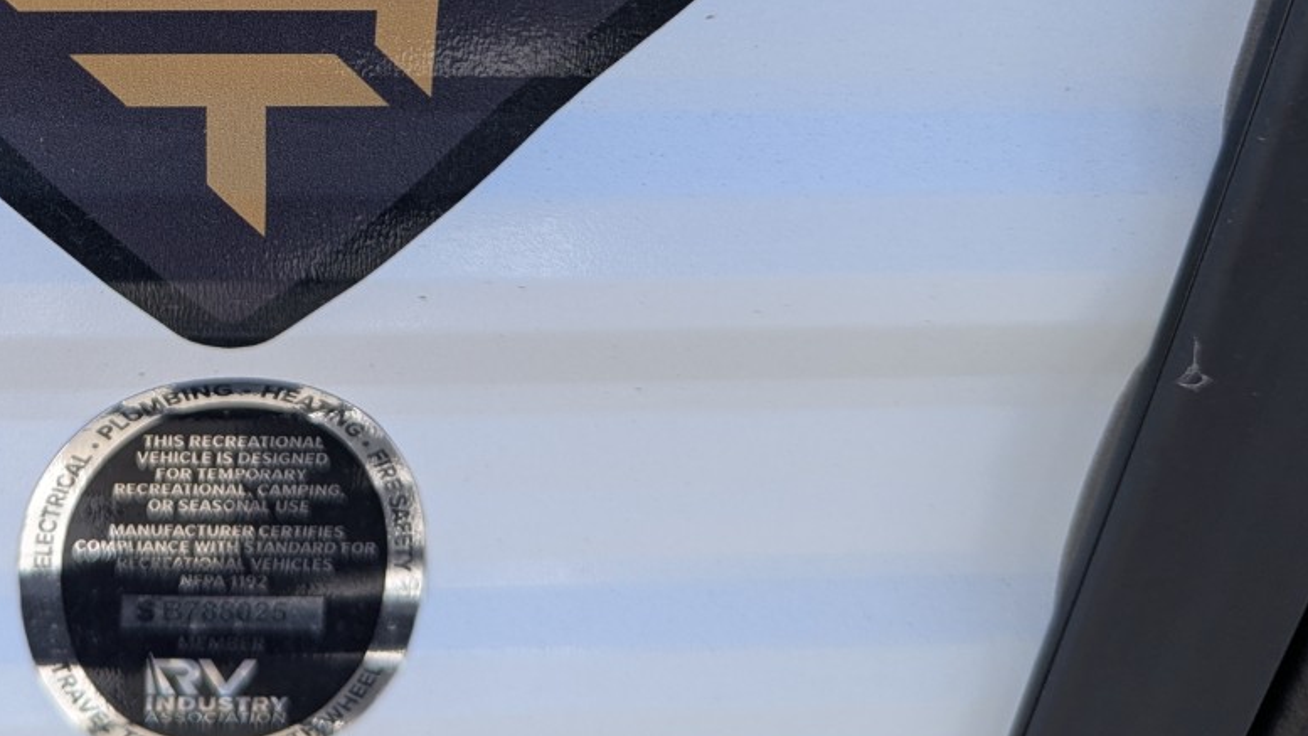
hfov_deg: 41.4
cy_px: -8
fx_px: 1630
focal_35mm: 47
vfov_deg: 24.2
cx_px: 221
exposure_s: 1/372
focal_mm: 6.81
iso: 48
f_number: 1.85
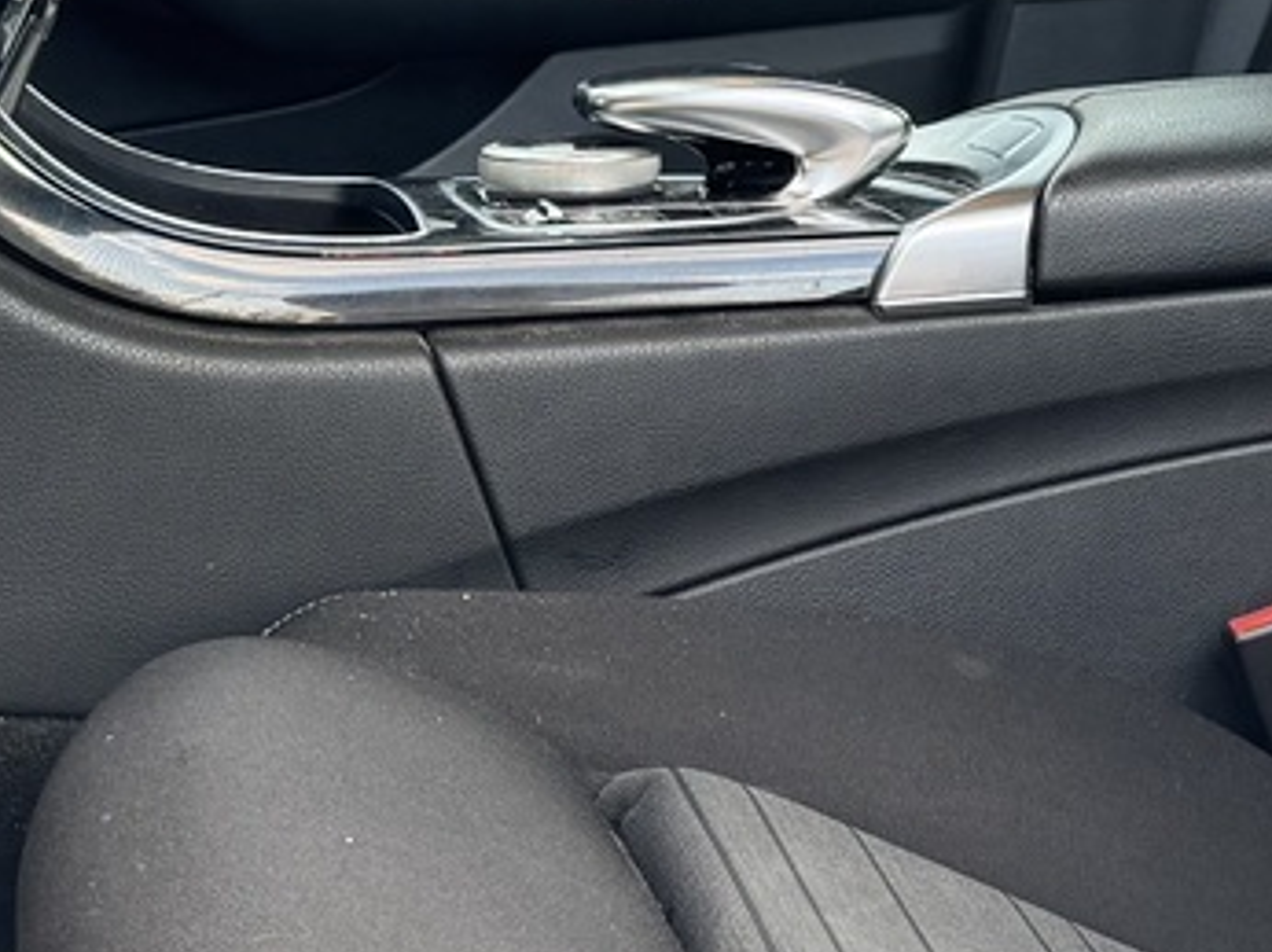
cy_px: -246
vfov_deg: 14.2
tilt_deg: +1.7
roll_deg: -2.0
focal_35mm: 100
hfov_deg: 19.3
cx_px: 1162
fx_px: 3672
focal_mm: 6.76
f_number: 1.78
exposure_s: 1/245
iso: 80
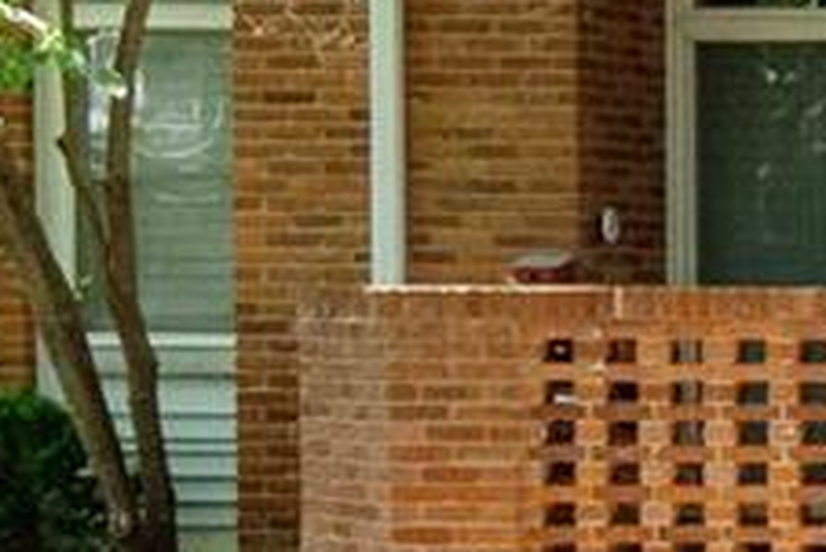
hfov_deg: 8.7
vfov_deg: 7.5
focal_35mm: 184
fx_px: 4224
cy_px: 322
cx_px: 2664
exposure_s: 1/80
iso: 400
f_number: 8
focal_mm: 13
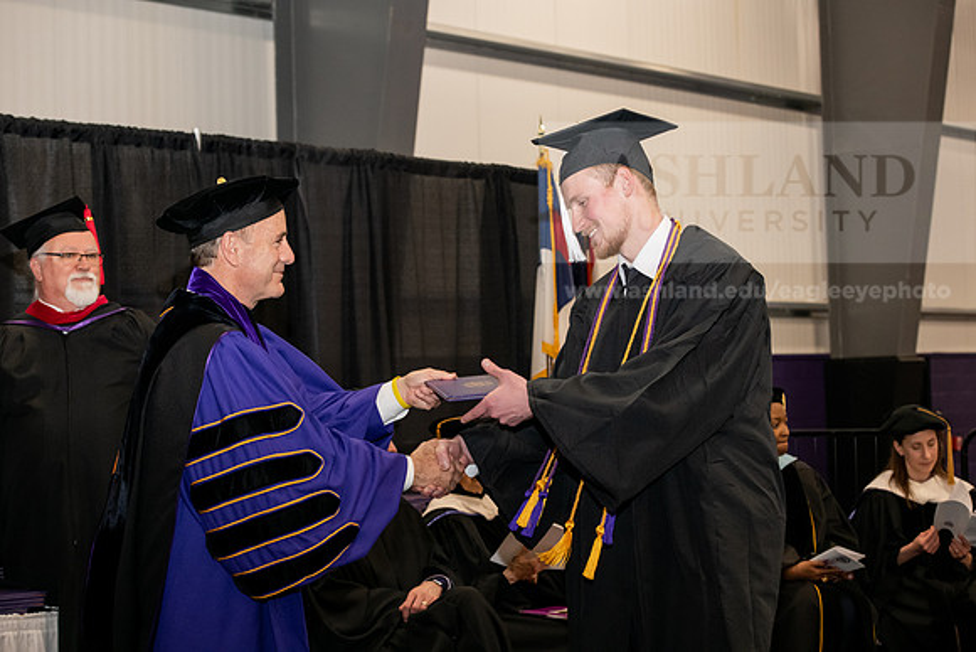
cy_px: 326
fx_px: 1898
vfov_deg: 19.5
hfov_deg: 28.8
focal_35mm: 70
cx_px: 488
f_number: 5.6
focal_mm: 70
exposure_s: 1/200
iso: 2500
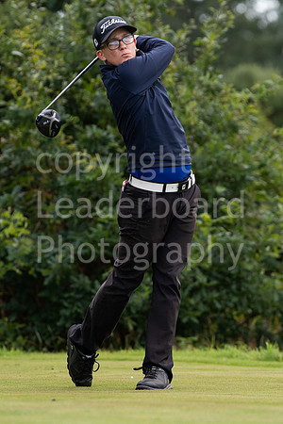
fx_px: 6013
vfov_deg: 4.0
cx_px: 142
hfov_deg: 2.7
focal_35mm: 510
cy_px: 212
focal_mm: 340
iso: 1250
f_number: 6.3
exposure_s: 1/1000
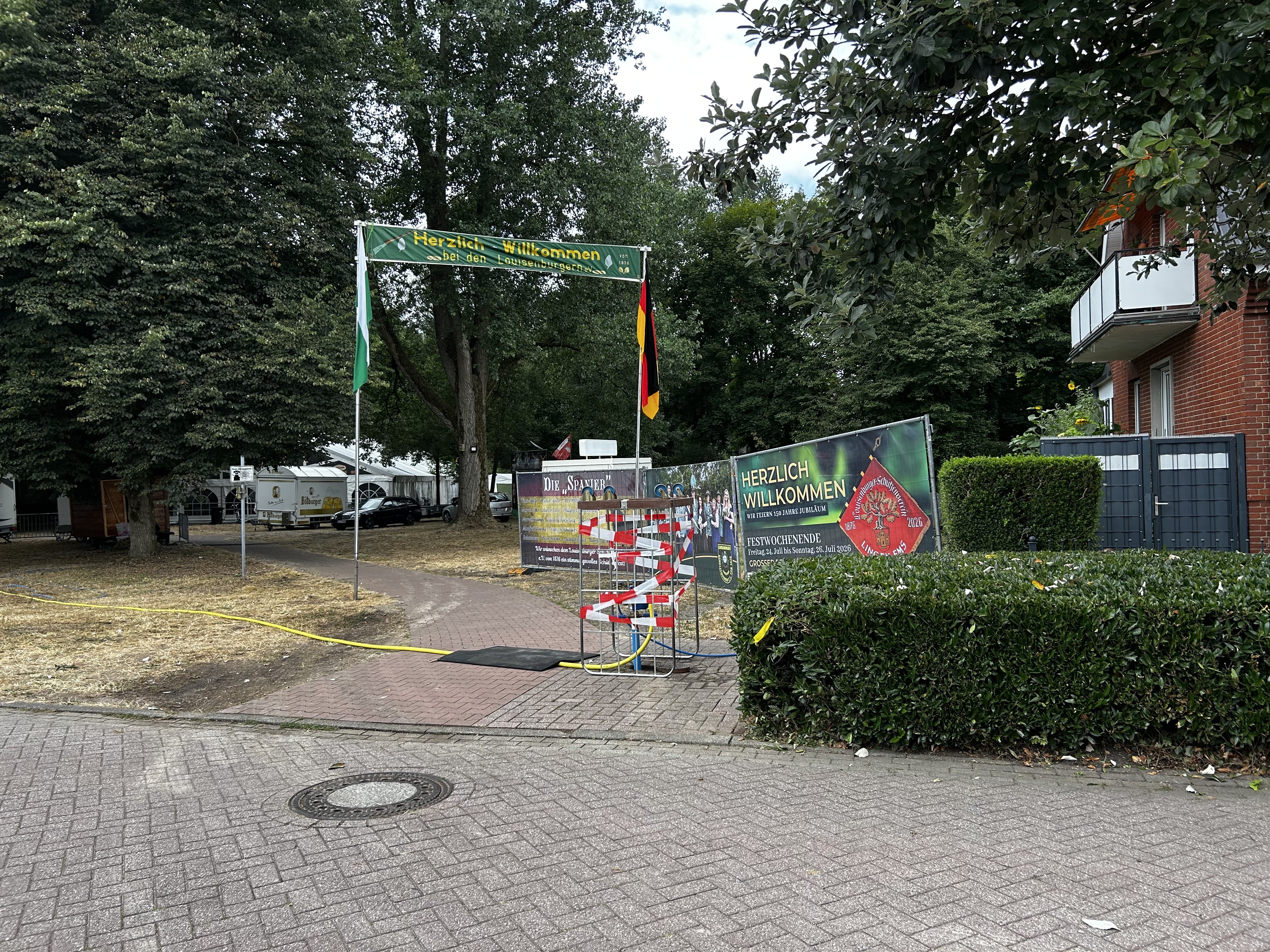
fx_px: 954
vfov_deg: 53.1
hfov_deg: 67.3
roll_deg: +3.1
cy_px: 476
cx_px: 635
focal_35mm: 26
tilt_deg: +0.2
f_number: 1.5
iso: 50
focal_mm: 5.7
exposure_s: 1/696
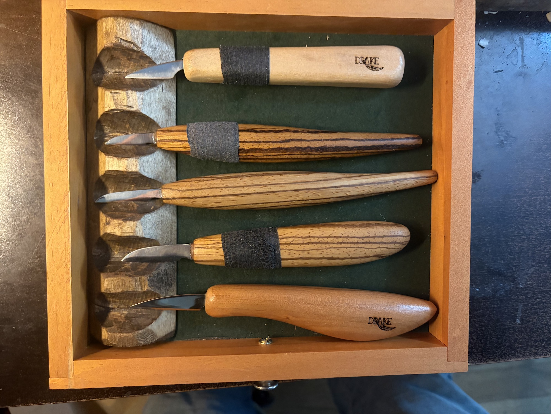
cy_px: 207
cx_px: 276
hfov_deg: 67.3
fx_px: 414
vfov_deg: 53.1
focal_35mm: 26
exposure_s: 1/30
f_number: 1.6
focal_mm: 5.96
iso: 640
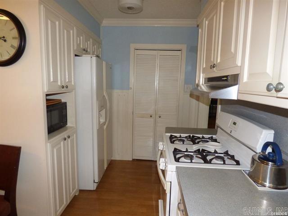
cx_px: 144
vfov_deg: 66.0
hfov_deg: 81.7
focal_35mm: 20
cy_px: 108
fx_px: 166
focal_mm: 3.58
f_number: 2.8
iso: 800
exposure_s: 1/60
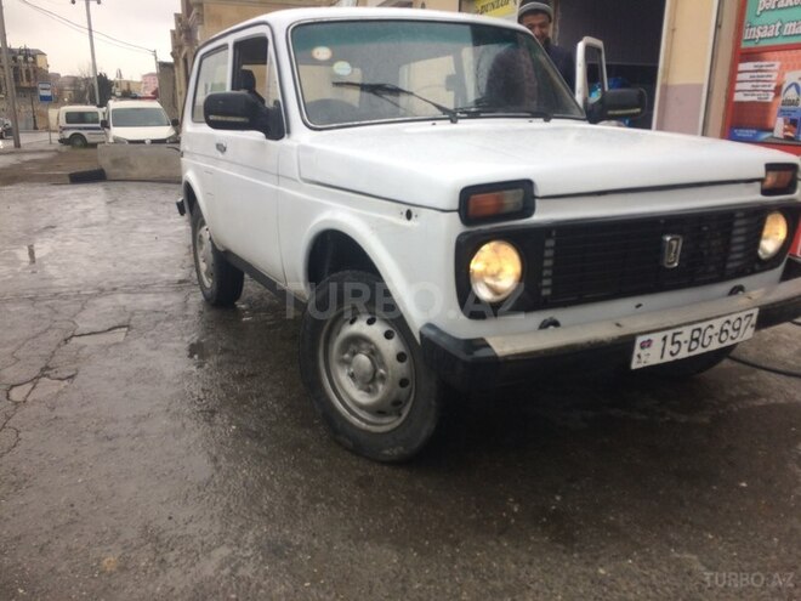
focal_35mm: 29
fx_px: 671
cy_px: 300
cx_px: 400
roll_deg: -1.0
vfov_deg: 48.2
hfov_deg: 61.7
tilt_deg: -15.7
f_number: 2.2
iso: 32
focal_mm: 4.15
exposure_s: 1/165
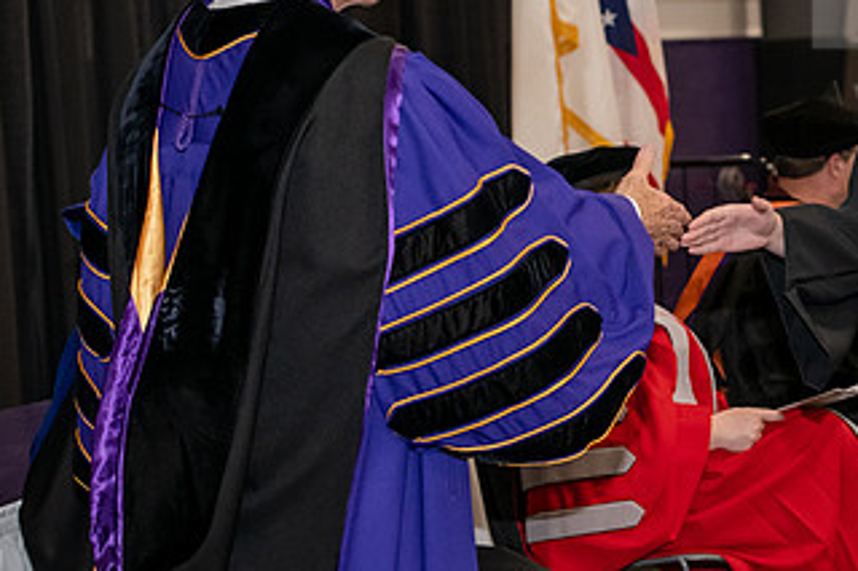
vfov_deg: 10.8
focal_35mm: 127
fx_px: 3025
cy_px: 149
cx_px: 732
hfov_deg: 16.0
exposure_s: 1/200
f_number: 5
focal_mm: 70
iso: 2500
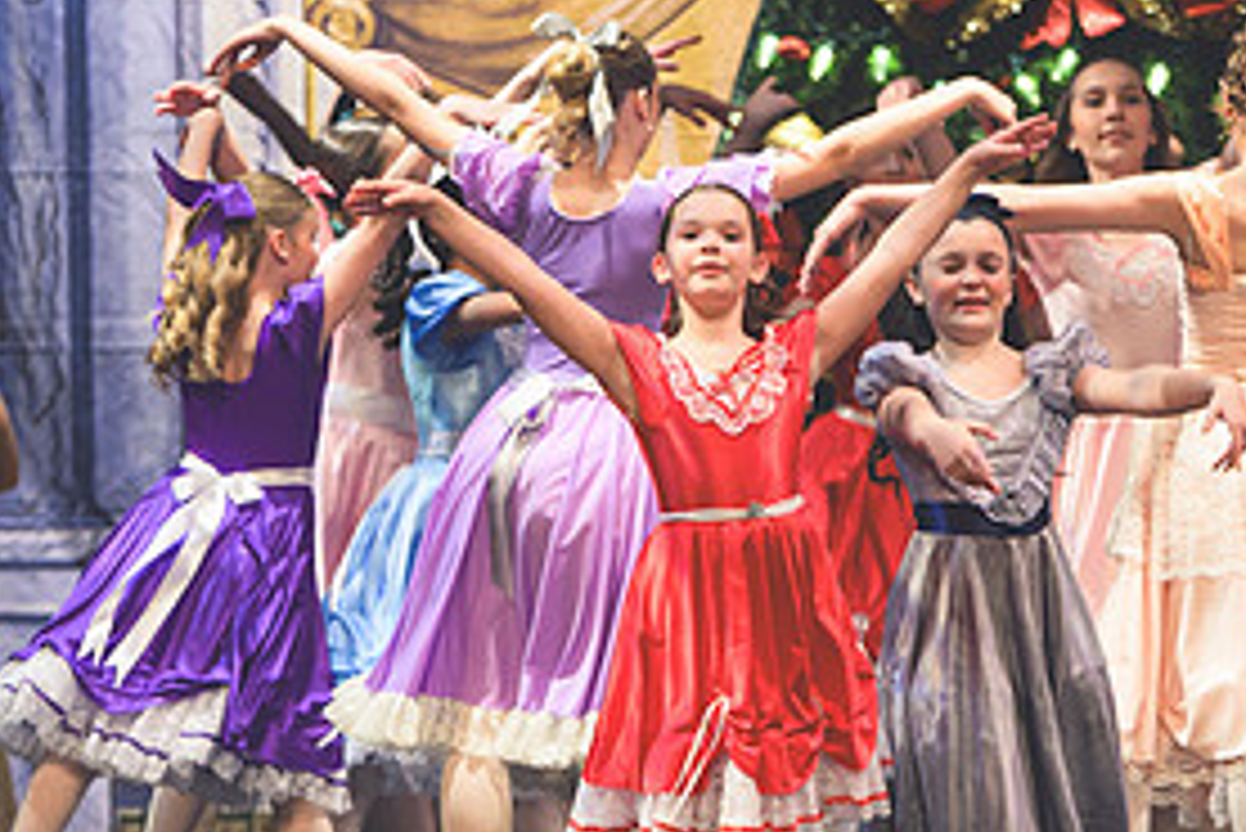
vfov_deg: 2.8
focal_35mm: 485
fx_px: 16794
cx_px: 621
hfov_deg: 4.2
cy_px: 481
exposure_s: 1/400
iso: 640
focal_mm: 155
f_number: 2.8
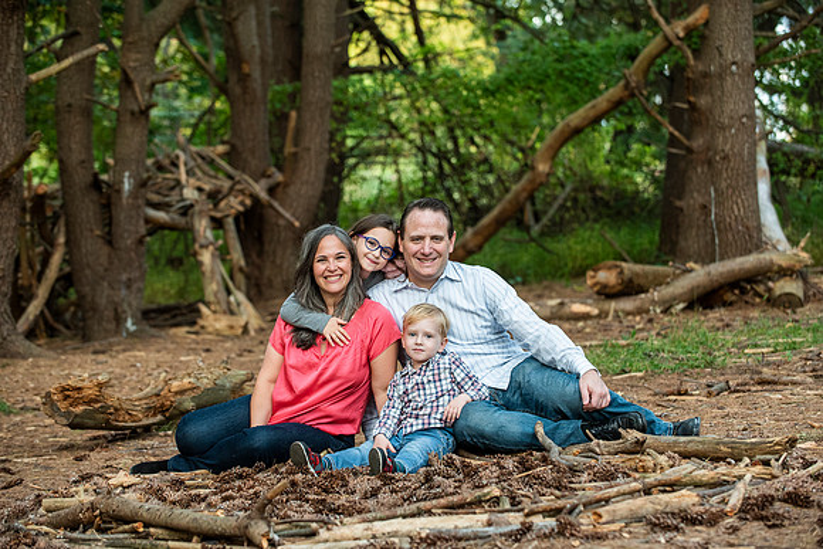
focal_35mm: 106
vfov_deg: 12.9
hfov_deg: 19.3
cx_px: 422
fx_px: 2426
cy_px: 277
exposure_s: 1/125
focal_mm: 102
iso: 1250
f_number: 4
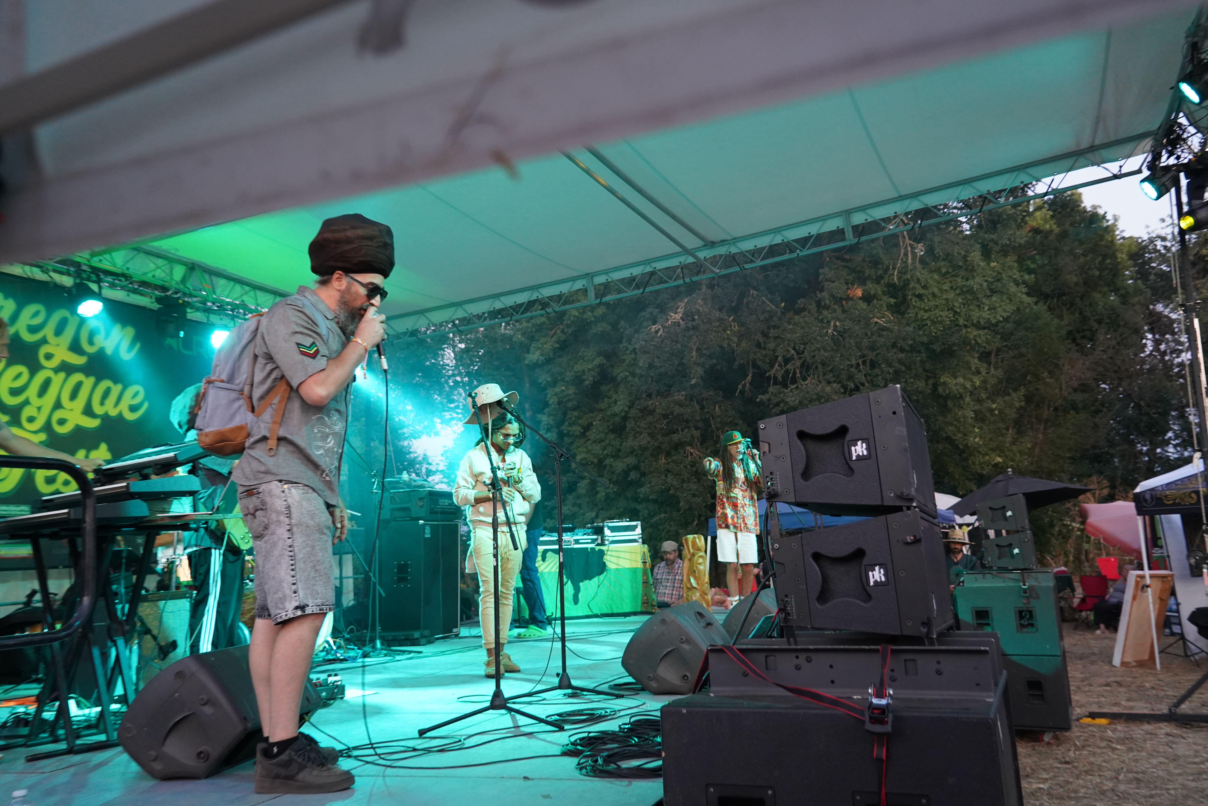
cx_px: 604
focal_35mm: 30
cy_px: 403
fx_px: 1007
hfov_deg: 61.9
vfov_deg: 43.6
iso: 3200
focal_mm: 30
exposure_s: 1/160
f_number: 4
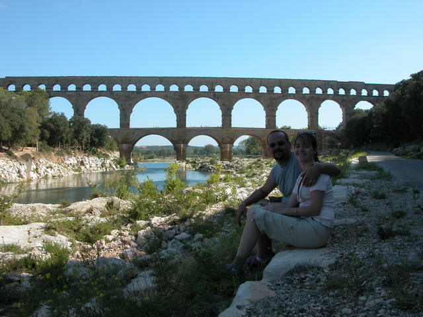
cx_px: 212
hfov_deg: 52.6
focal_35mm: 35
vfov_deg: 40.7
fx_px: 428
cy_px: 158
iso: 100
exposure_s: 1/294
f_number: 5.6
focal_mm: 8.9
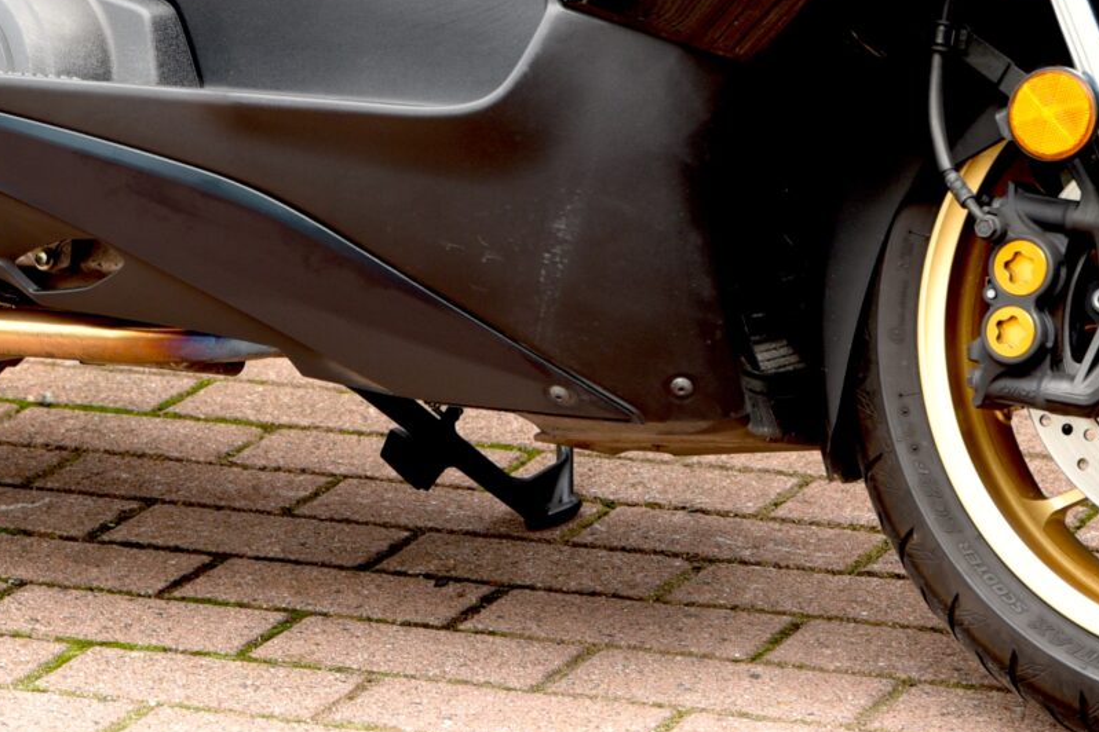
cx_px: 182
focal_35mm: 199
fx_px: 6075
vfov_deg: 6.8
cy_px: -298
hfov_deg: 10.3
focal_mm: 62
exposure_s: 1/60
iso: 100
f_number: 4
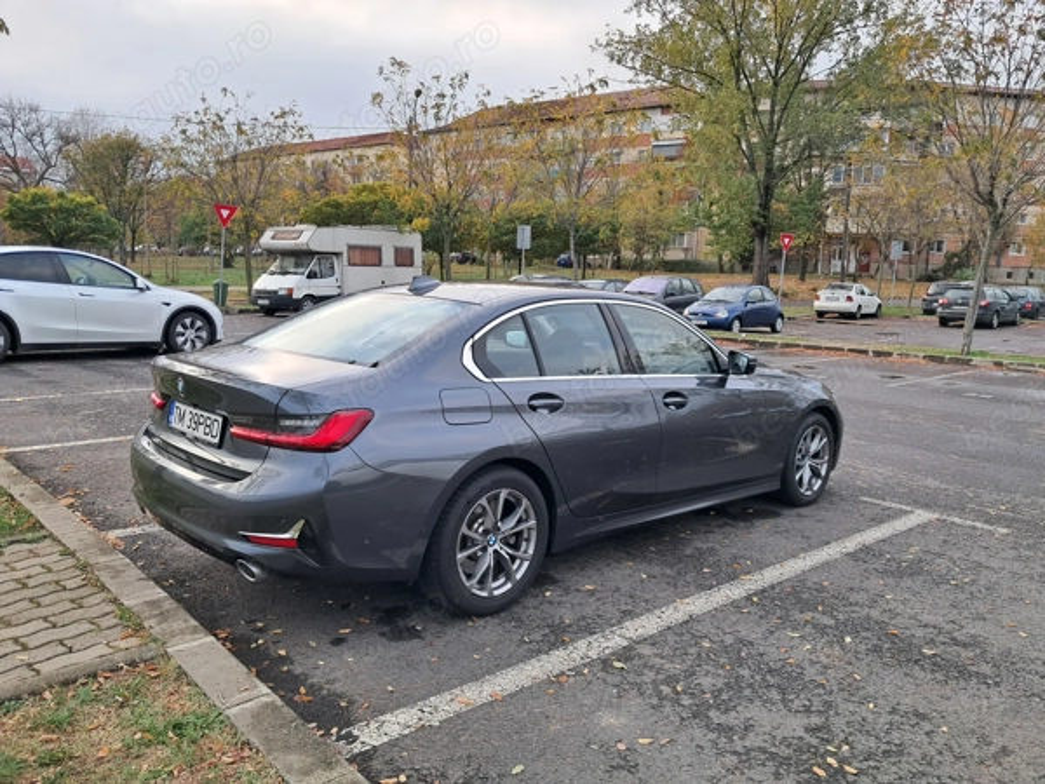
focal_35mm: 27
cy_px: 392
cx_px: 522
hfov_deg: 65.3
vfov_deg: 51.4
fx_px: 815
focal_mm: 4
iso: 50
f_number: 1.8
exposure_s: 1/110
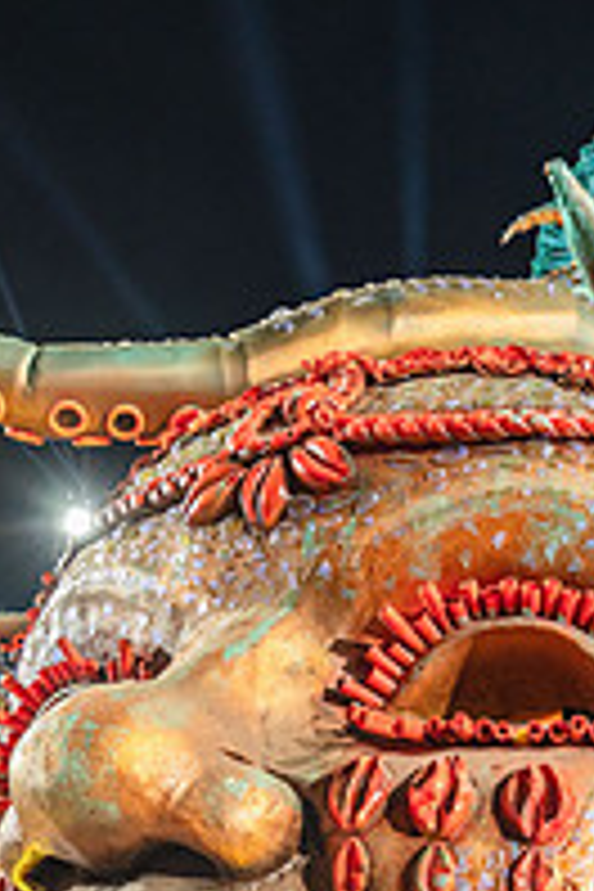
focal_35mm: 50
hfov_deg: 26.5
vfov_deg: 36.7
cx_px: 479
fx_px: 1237
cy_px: 828
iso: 1600
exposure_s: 1/250
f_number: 4
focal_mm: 22
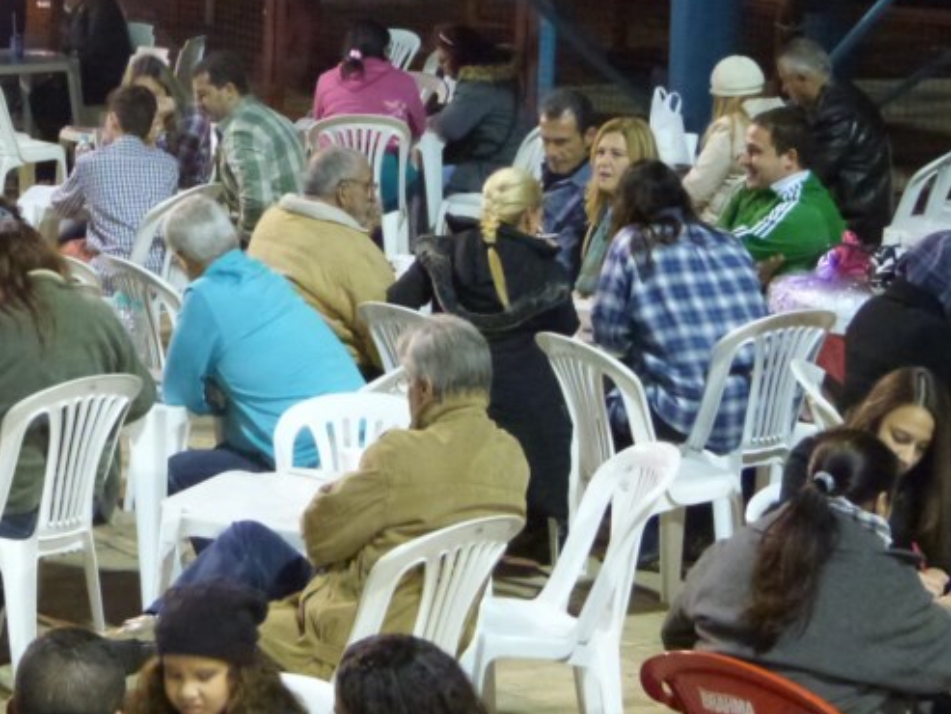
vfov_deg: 10.8
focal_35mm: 137
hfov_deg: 14.4
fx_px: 3765
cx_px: 305
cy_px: 251
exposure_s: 1/15
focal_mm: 11.8
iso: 800
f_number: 3.3
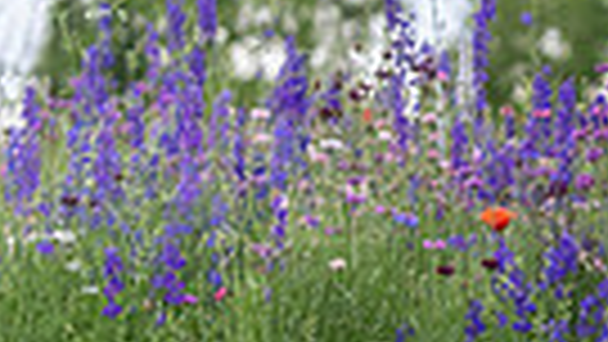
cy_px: 7
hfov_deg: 6.6
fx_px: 5063
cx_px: 1261
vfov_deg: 3.9
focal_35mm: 314
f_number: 3.2
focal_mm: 70
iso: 400
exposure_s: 1/1250
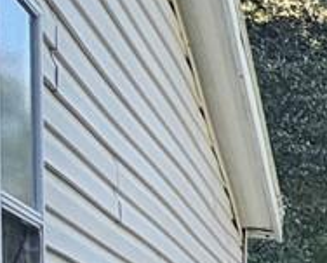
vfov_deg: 12.2
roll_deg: -1.0
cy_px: 472
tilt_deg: -2.8
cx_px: 1193
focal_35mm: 116
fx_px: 1124
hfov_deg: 9.1
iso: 64
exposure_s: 1/498
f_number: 2.2
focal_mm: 2.22
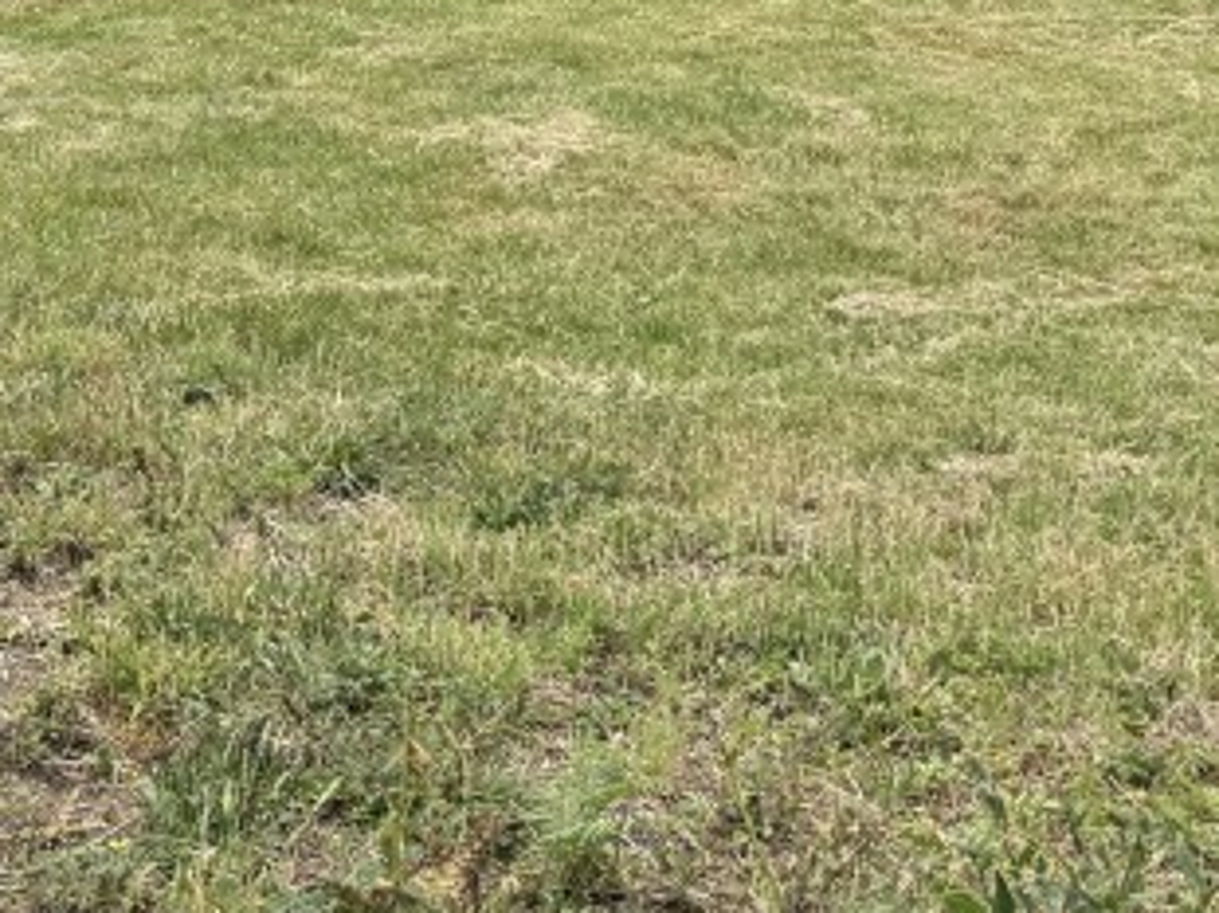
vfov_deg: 17.1
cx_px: 0
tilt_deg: +1.5
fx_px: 2781
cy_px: -396
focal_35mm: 79
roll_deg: -0.7
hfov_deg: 23.7
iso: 80
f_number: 1.78
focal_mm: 6.76
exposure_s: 1/3584
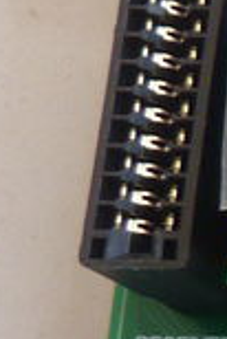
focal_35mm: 169
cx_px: 1001
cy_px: 321
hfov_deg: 6.2
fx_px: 1595
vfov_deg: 12.0
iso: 80
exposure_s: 1/30
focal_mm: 4.1
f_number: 3.3
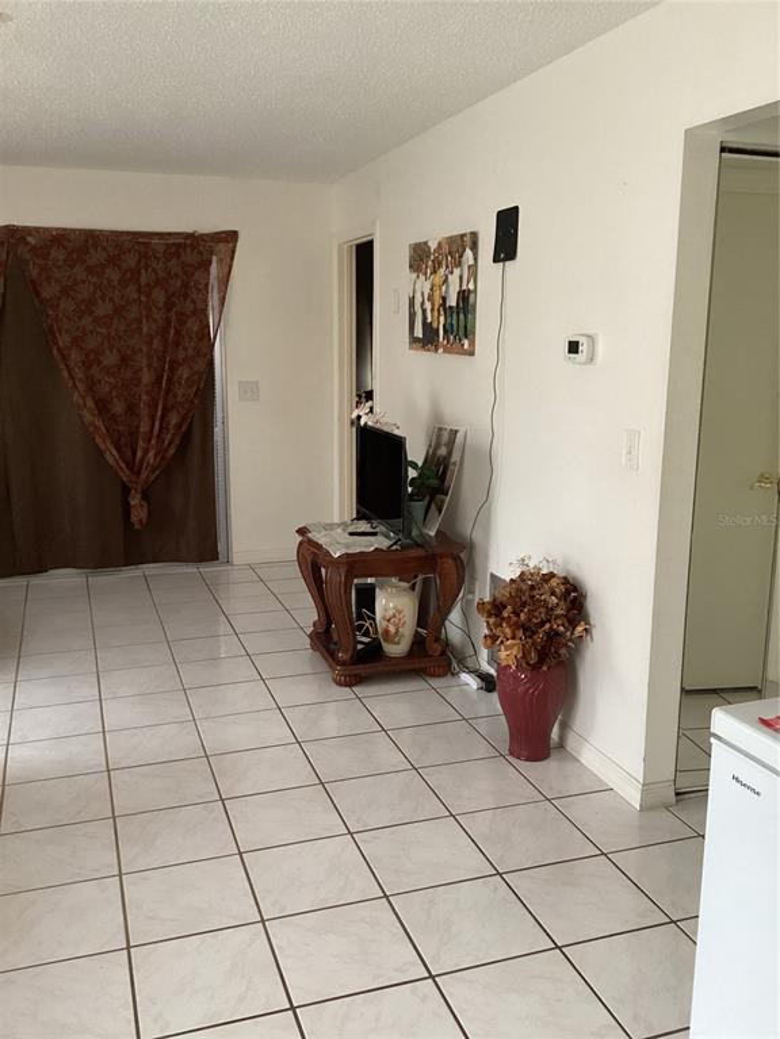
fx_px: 931
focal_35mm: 31
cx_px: 390
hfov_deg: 45.4
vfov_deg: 58.4
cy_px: 520
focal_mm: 3.3
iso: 320
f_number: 2.4
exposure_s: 1/60
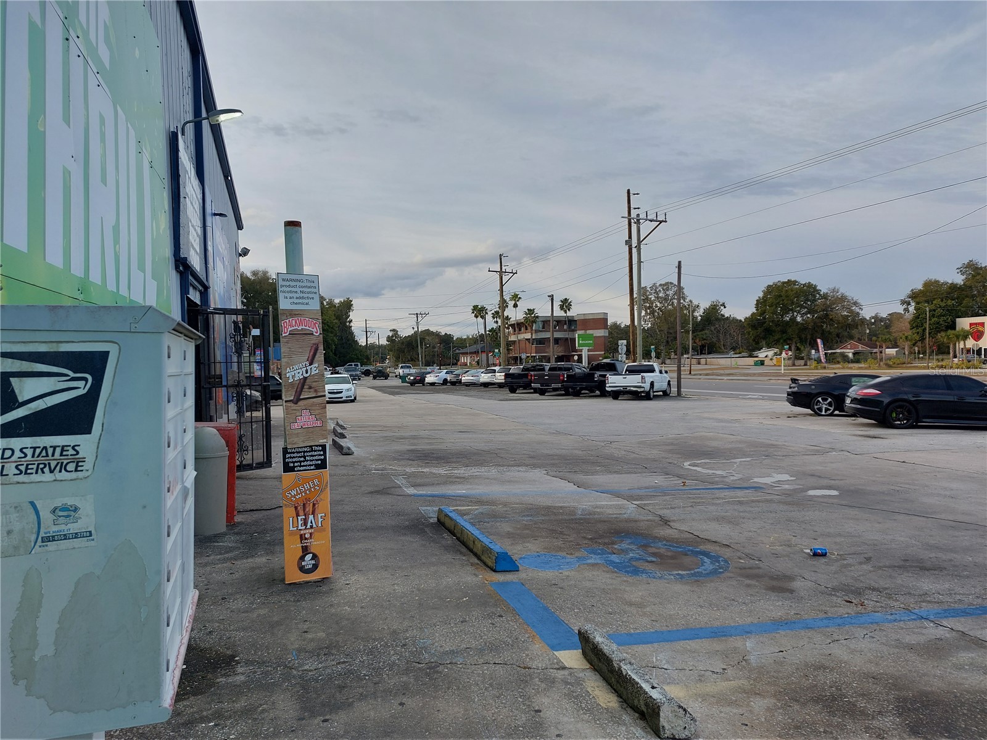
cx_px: 494
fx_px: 684
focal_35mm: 24
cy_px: 370
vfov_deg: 56.8
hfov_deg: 71.6
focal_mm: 5.23
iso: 25
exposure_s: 1/171
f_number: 1.8
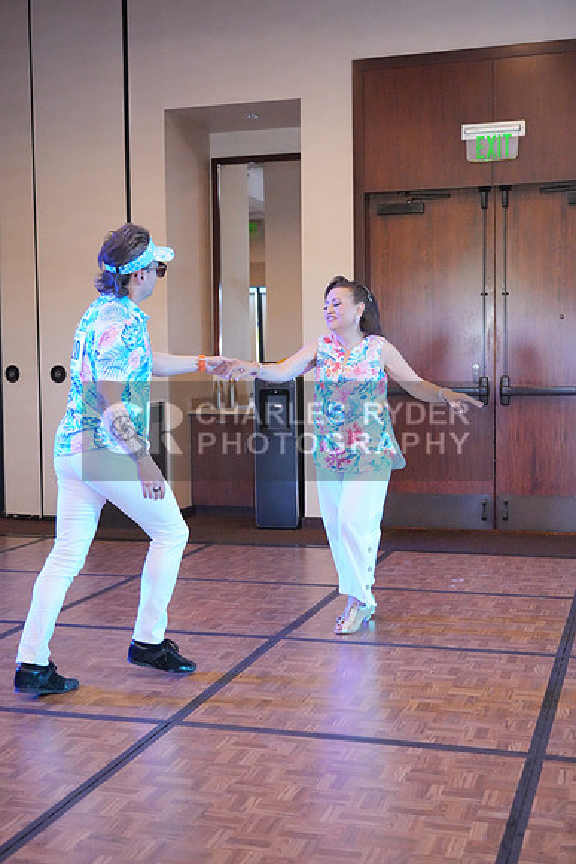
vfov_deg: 42.7
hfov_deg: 29.3
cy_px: 432
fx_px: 1103
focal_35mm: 46
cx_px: 288
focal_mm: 46
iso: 12800
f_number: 4
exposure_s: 1/400
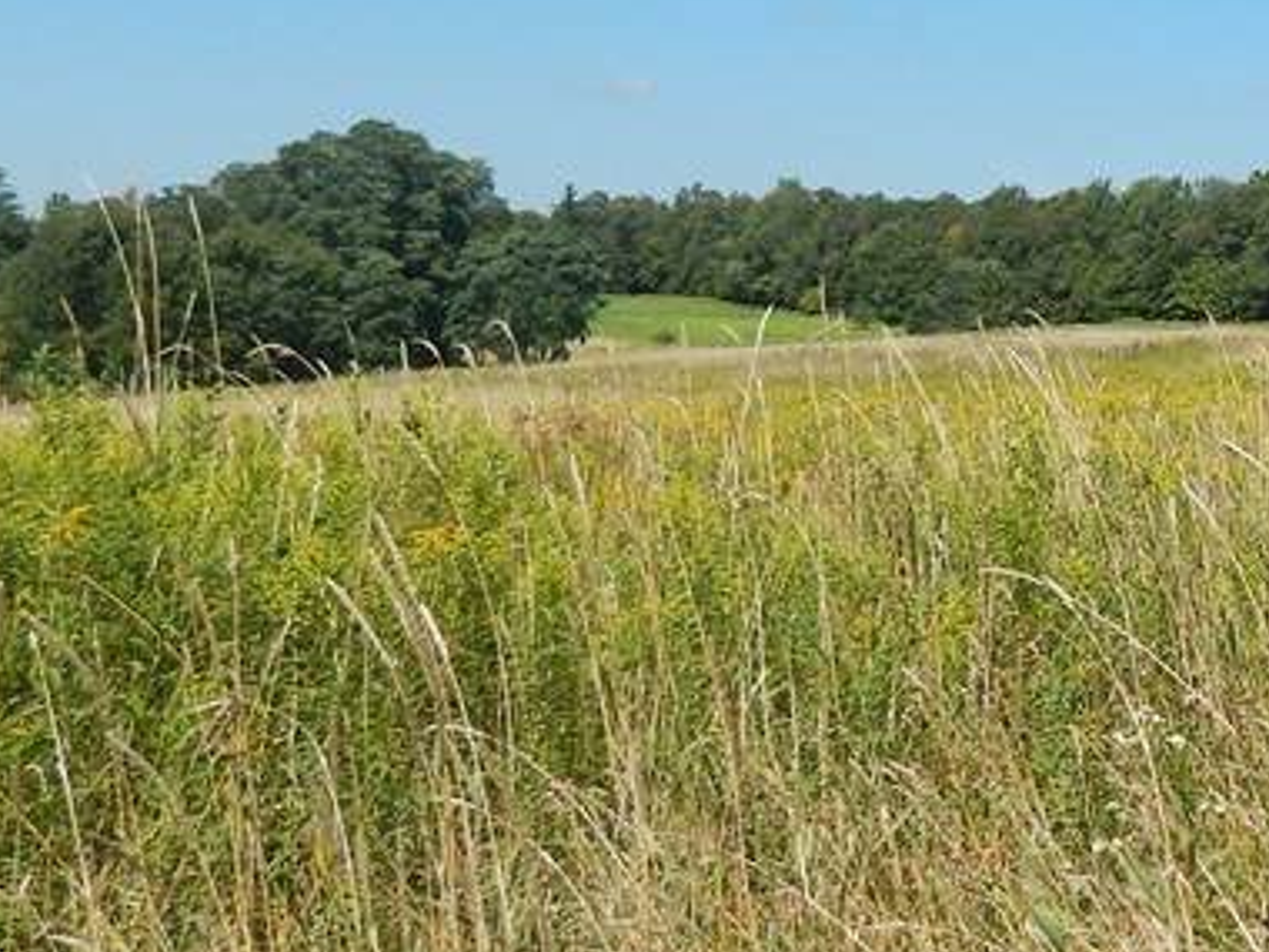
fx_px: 2273
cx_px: 1620
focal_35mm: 62
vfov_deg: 22.8
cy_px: 27
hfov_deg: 26.7
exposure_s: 1/500
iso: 125
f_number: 6
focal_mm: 4
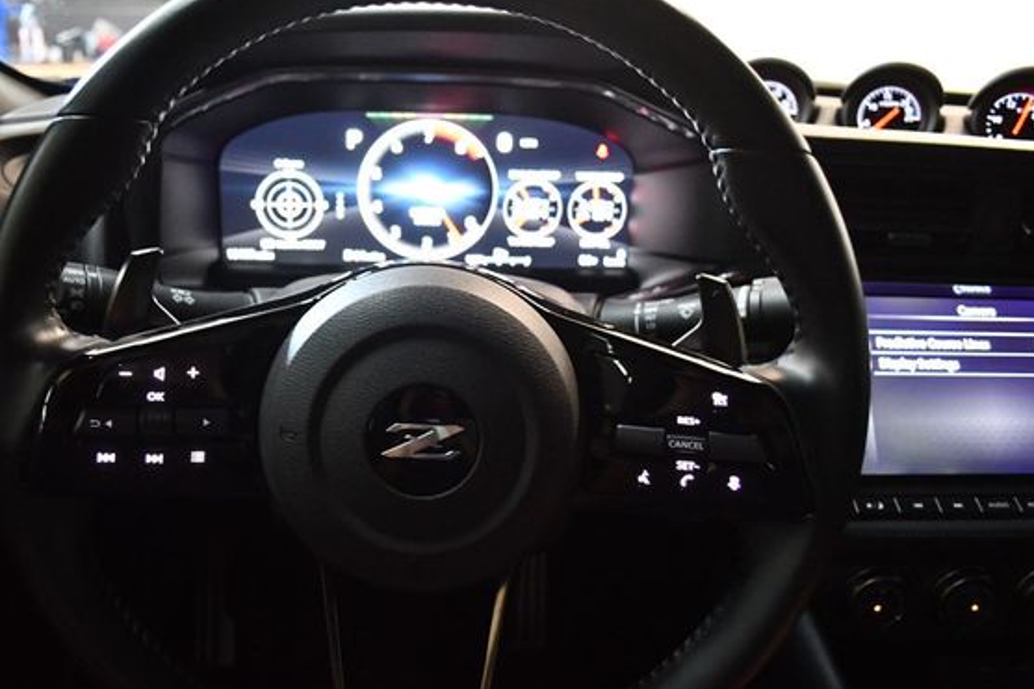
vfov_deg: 42.3
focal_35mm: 31
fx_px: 890
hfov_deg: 60.1
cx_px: 446
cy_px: 353
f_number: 3.5
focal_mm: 18
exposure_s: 1/60
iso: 5600
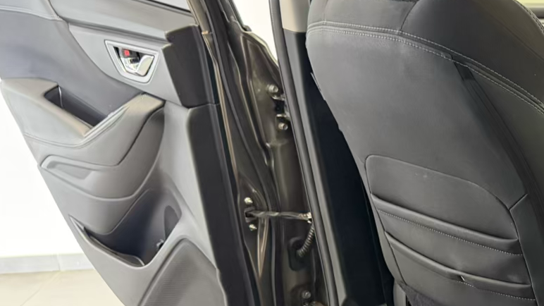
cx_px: 587
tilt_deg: -16.9
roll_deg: -0.2
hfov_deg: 32.1
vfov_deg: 20.7
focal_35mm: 58
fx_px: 837
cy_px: 173
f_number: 1.78
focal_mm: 6.76
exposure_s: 1/60
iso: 500
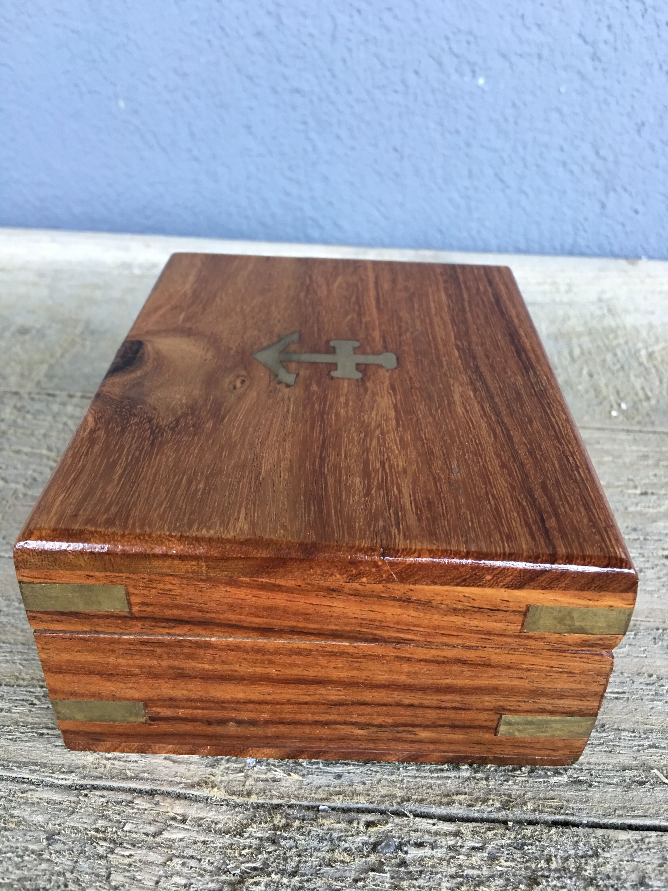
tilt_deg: -33.1
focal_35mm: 29
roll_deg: -2.7
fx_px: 746
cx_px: 334
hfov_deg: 48.2
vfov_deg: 61.7
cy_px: 446
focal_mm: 4.15
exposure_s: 1/17
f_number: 2.2
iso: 64
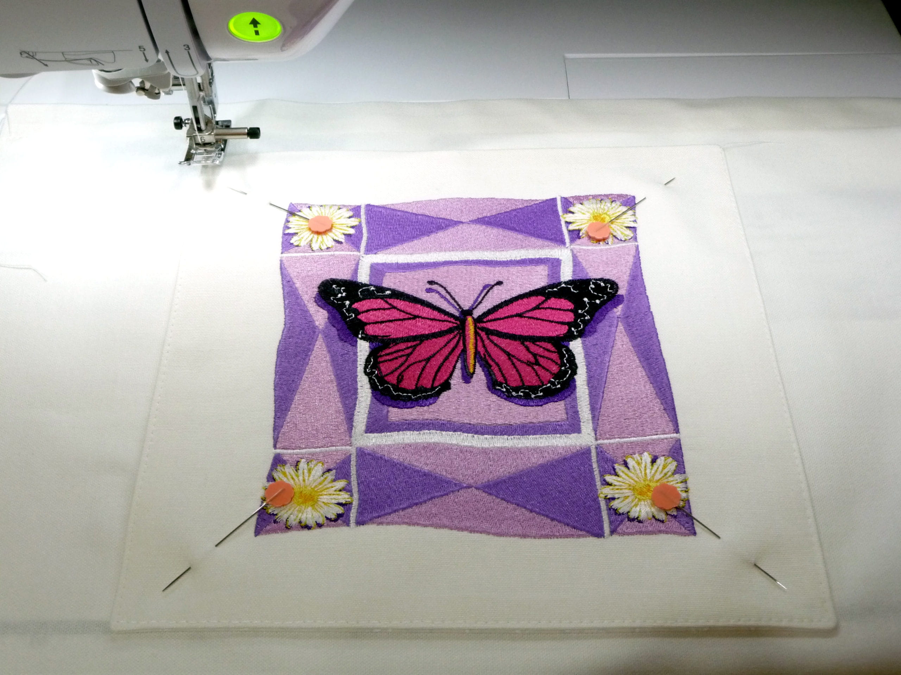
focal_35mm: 48
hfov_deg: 39.7
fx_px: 1249
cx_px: 450
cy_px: 338
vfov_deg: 30.3
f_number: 4.2
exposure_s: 1/30
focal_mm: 8
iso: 320
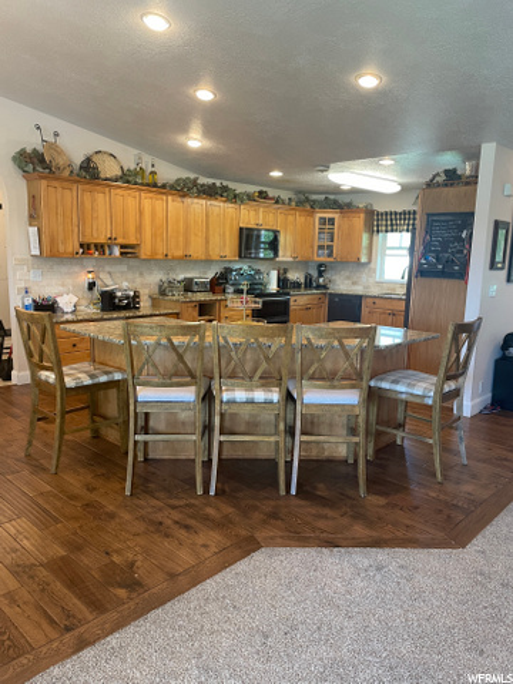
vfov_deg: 67.3
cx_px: 256
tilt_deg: -10.5
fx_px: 514
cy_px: 342
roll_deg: -2.1
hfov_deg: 53.1
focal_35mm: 26
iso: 160
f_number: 1.6
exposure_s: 1/60
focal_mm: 4.2
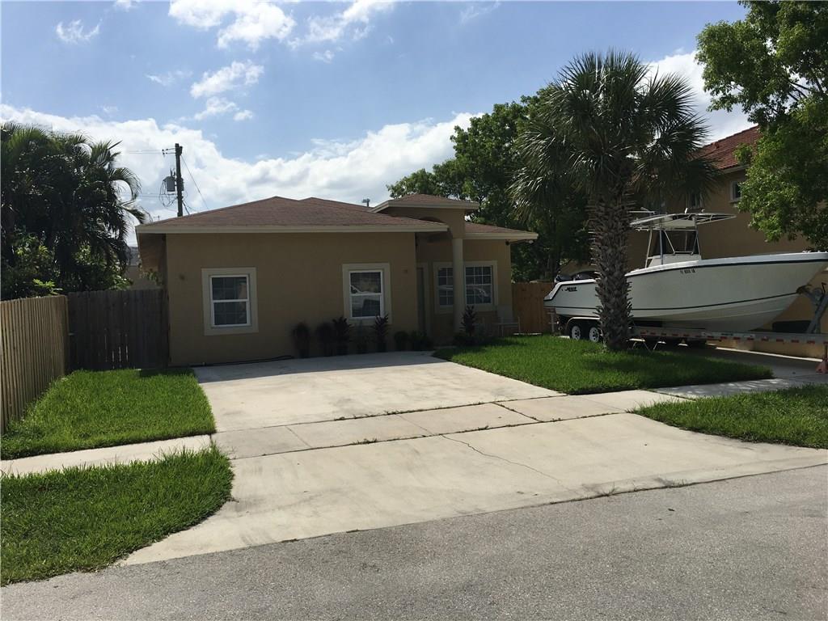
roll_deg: +2.0
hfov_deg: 61.7
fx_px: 694
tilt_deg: +0.3
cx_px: 414
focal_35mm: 29
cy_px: 310
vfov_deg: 48.2
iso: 25
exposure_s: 1/2849
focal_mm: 4.15
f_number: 2.2
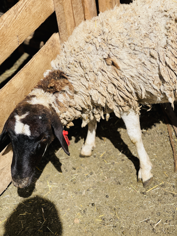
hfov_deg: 22.9
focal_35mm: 64
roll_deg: +5.4
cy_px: 118
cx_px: 88
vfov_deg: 30.3
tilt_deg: -36.5
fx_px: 436
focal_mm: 7.5
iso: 32
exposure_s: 1/1946
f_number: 2.2
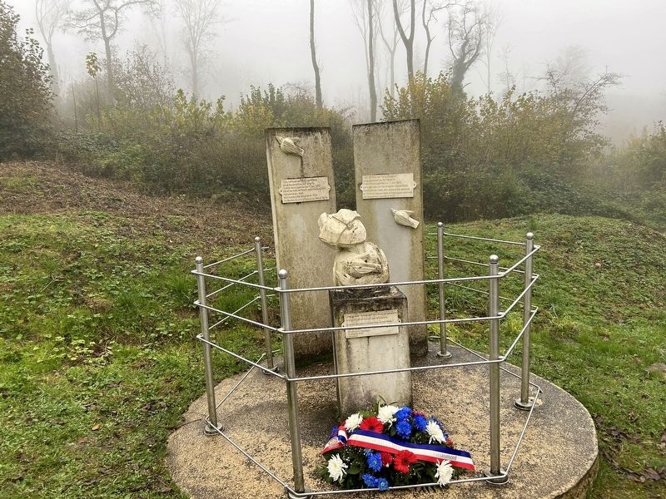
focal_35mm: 26
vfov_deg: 53.1
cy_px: 250
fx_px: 500
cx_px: 333
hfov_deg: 67.3
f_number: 1.5
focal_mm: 5.7
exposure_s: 1/121
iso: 40
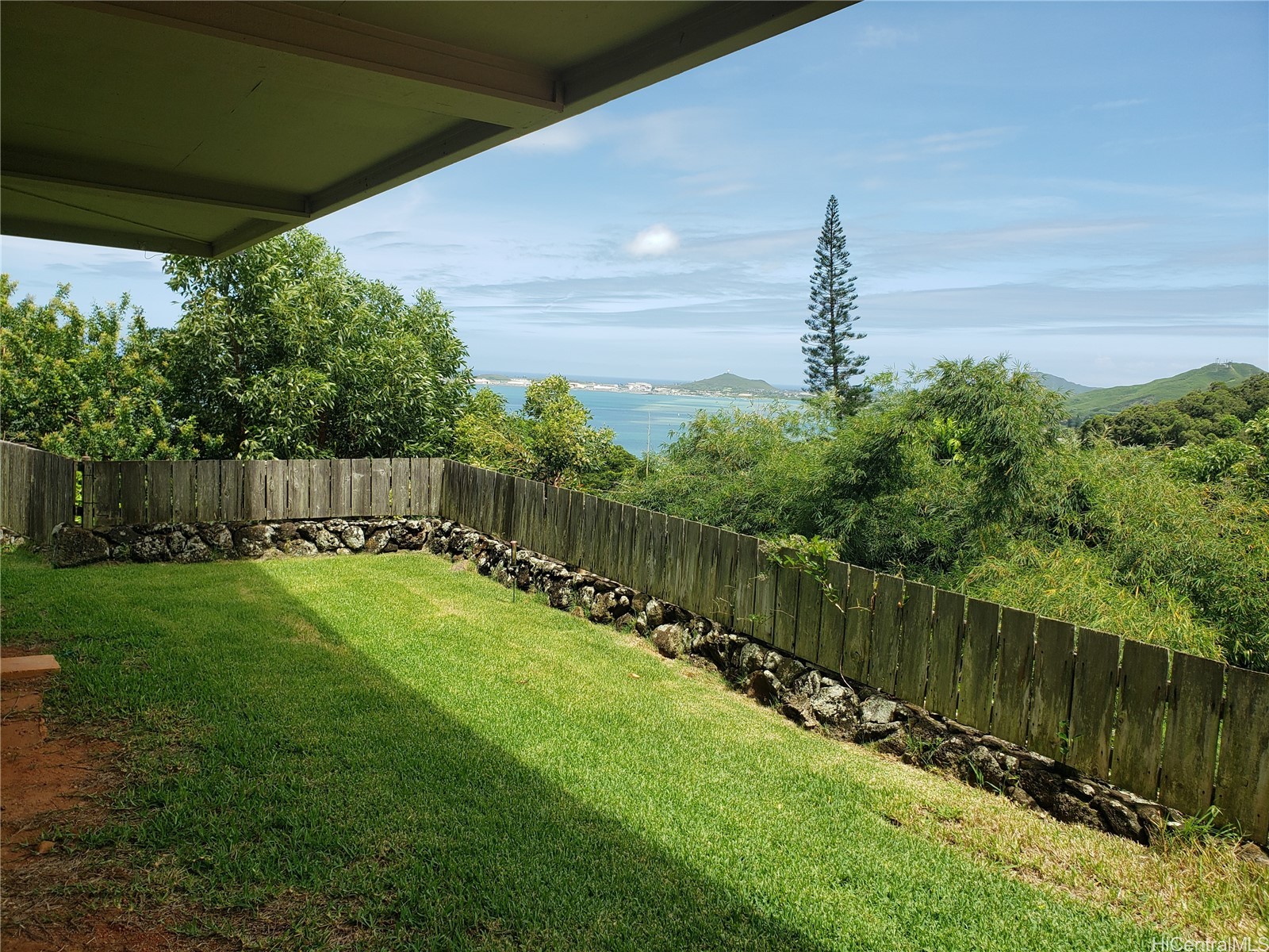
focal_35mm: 26
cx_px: 634
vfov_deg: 53.1
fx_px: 953
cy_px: 476
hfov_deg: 67.3
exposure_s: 1/937
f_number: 2.4
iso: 50
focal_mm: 4.3
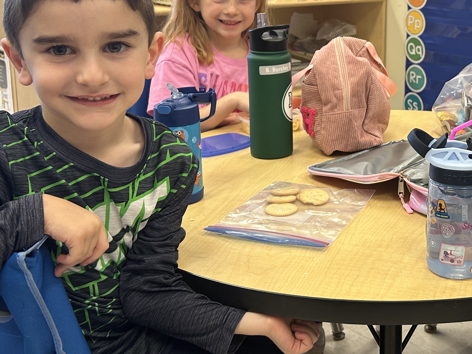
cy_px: 83
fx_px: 709
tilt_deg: -12.0
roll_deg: -2.0
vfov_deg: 27.6
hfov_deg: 35.6
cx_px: 382
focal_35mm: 52
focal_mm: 5.7
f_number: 1.5
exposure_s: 1/60
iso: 100
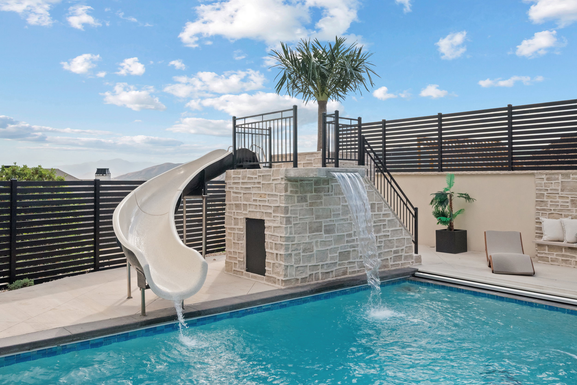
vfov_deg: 43.6
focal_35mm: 30
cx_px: 288
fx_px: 481
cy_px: 192
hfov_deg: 61.9
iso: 1600
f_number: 8
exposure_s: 1/1000
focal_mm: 30
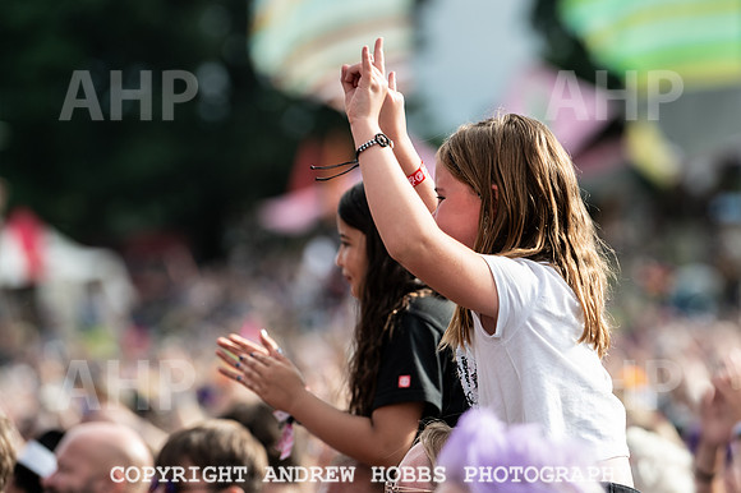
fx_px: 4805
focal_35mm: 234
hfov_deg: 8.8
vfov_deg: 5.9
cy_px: 220
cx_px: 425
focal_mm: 200
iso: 125
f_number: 4
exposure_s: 1/500
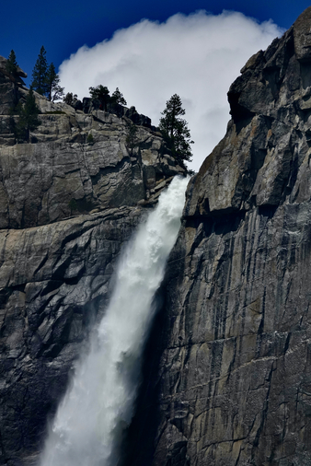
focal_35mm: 616
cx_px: 153
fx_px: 7971
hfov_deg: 2.2
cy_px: 227
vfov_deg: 3.3
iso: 64
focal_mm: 220
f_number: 4
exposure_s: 1/2500
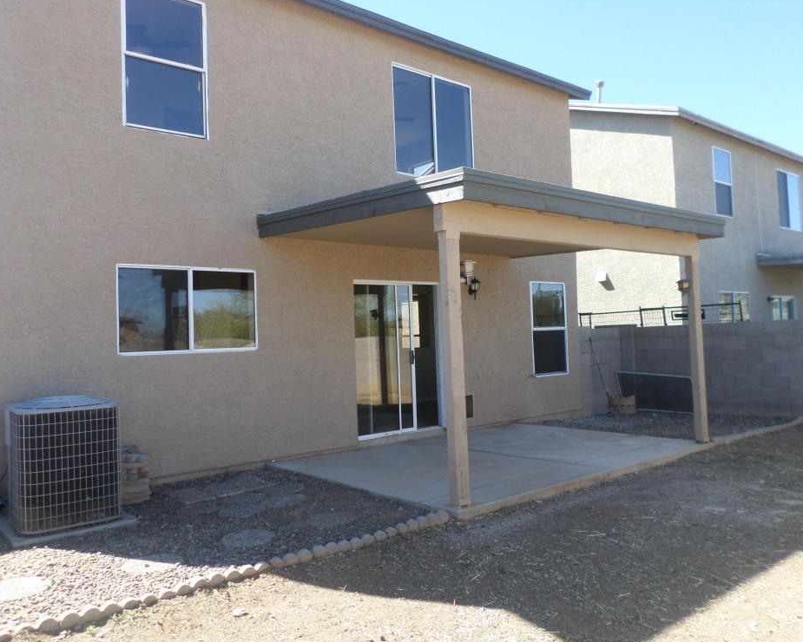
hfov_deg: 64.1
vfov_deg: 53.2
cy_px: 314
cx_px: 398
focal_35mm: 27
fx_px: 642
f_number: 2.5
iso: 80
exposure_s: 1/350
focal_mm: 4.5
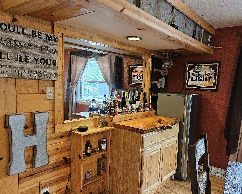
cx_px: 133
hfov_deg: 63.9
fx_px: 193
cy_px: 109
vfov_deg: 53.0
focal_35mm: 27
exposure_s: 1/120
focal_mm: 5.4
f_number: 1.8
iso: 640
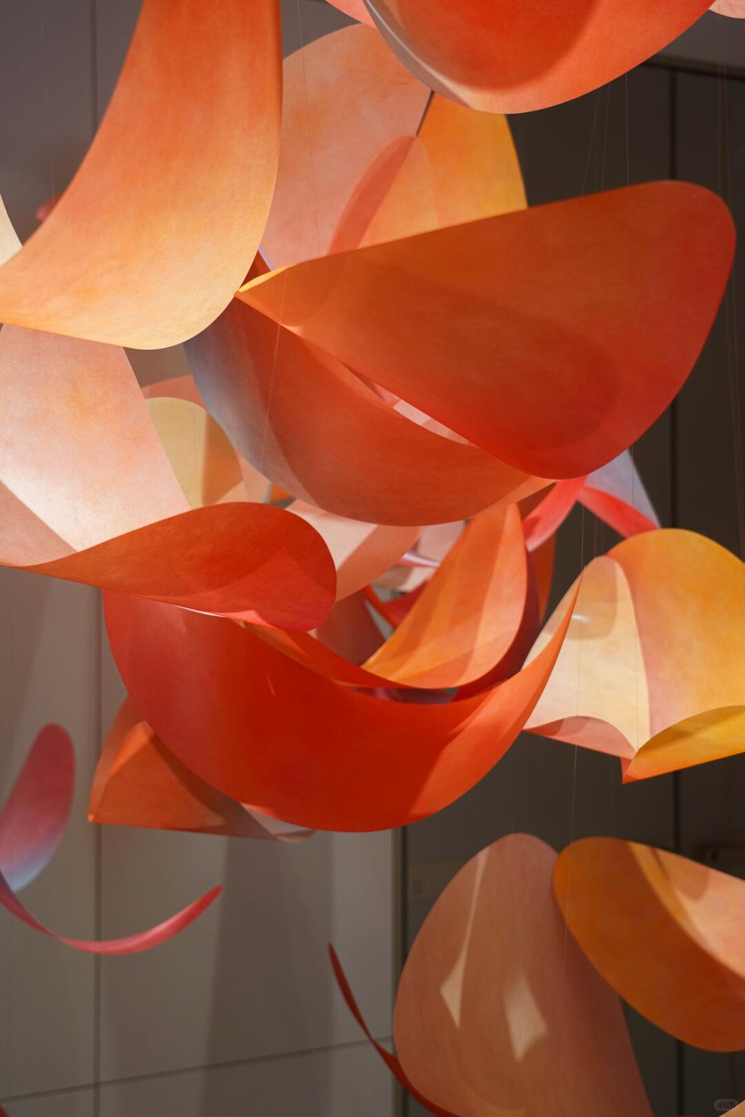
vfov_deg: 48.5
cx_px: 372
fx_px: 1242
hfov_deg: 33.4
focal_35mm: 40
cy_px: 558
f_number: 4
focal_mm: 40
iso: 800
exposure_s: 1/60
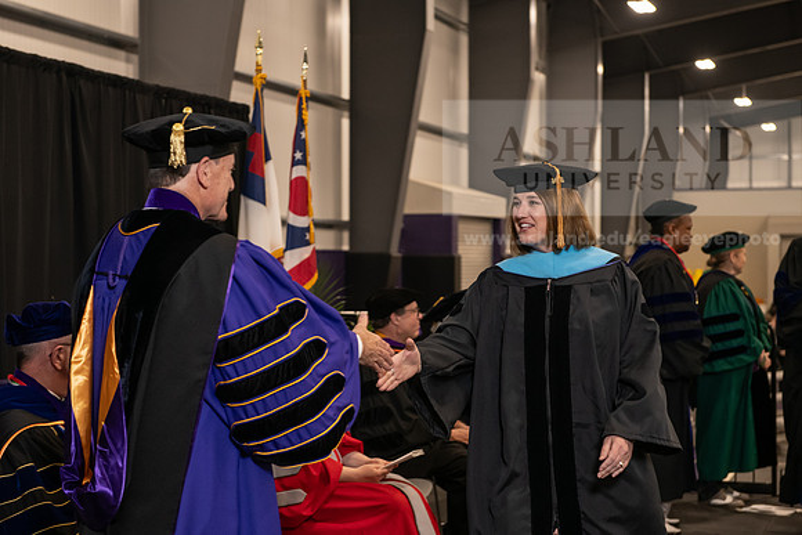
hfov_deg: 28.8
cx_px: 401
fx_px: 1560
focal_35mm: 70
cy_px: 268
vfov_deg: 19.5
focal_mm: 70
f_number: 5
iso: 2000
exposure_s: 1/125
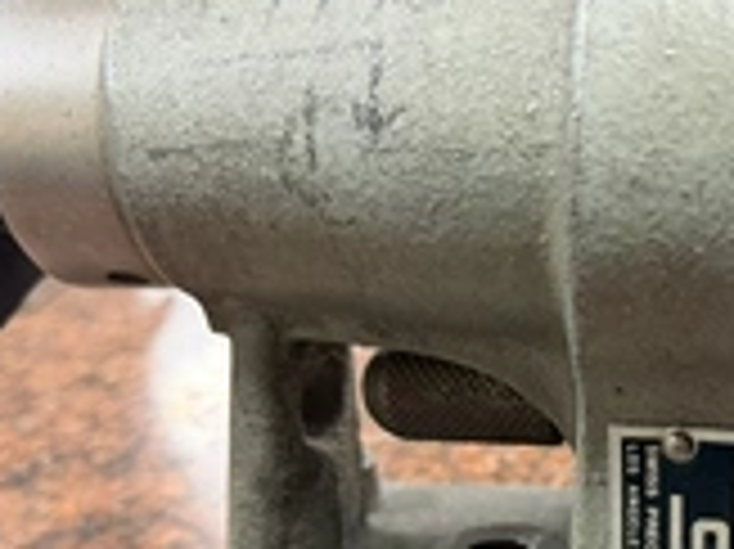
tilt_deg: -35.5
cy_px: 576
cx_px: 671
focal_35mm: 59
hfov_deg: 31.1
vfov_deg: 23.5
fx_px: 1250
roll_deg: +3.5
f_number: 1.78
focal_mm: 6.76
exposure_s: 1/60
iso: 500
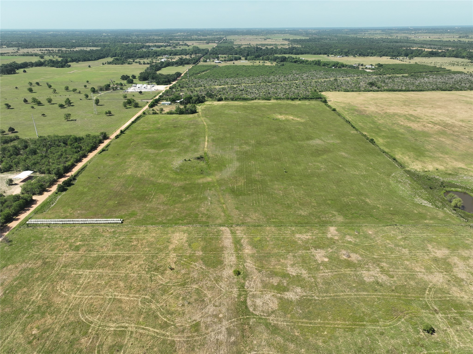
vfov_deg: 56.8
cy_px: 177
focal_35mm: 24
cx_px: 236
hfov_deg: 71.6
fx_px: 328
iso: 100
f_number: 2.8
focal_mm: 12.29
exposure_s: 1/1250
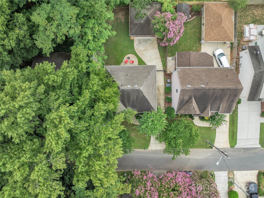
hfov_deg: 71.6
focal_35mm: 24
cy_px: 99
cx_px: 132
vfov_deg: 56.8
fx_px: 183
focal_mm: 12.29
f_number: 2.8
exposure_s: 1/100
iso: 100
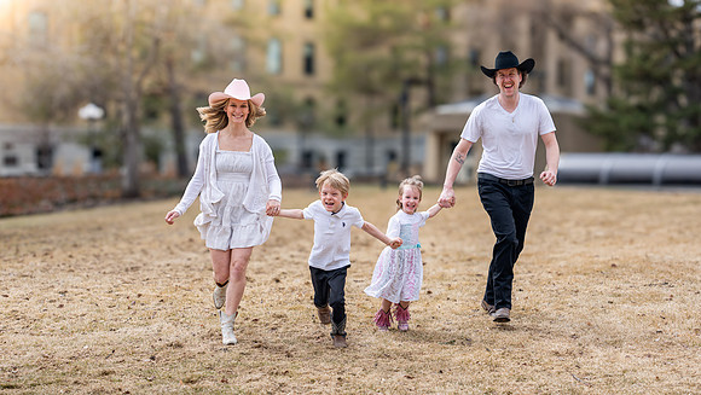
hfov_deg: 37.5
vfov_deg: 21.6
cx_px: 371
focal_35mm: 55
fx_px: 1032
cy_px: 248
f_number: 2
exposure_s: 1/2500
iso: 100
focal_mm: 50
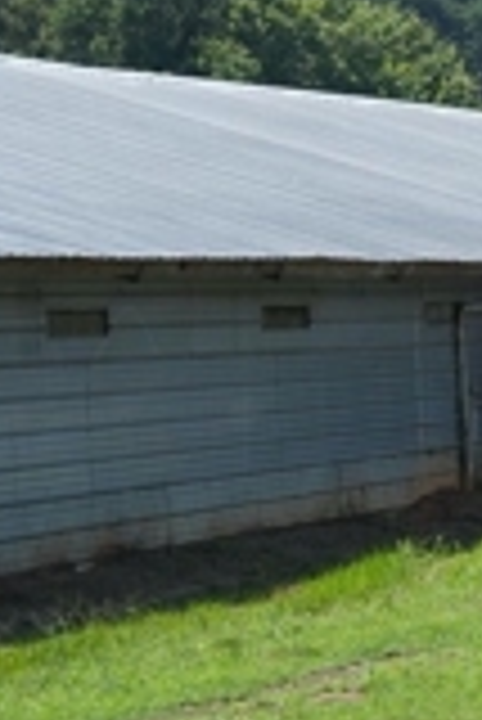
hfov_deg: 5.4
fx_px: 4869
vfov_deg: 8.5
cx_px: 1302
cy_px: 207
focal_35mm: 243
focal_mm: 65
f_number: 5
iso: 400
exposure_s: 1/1600
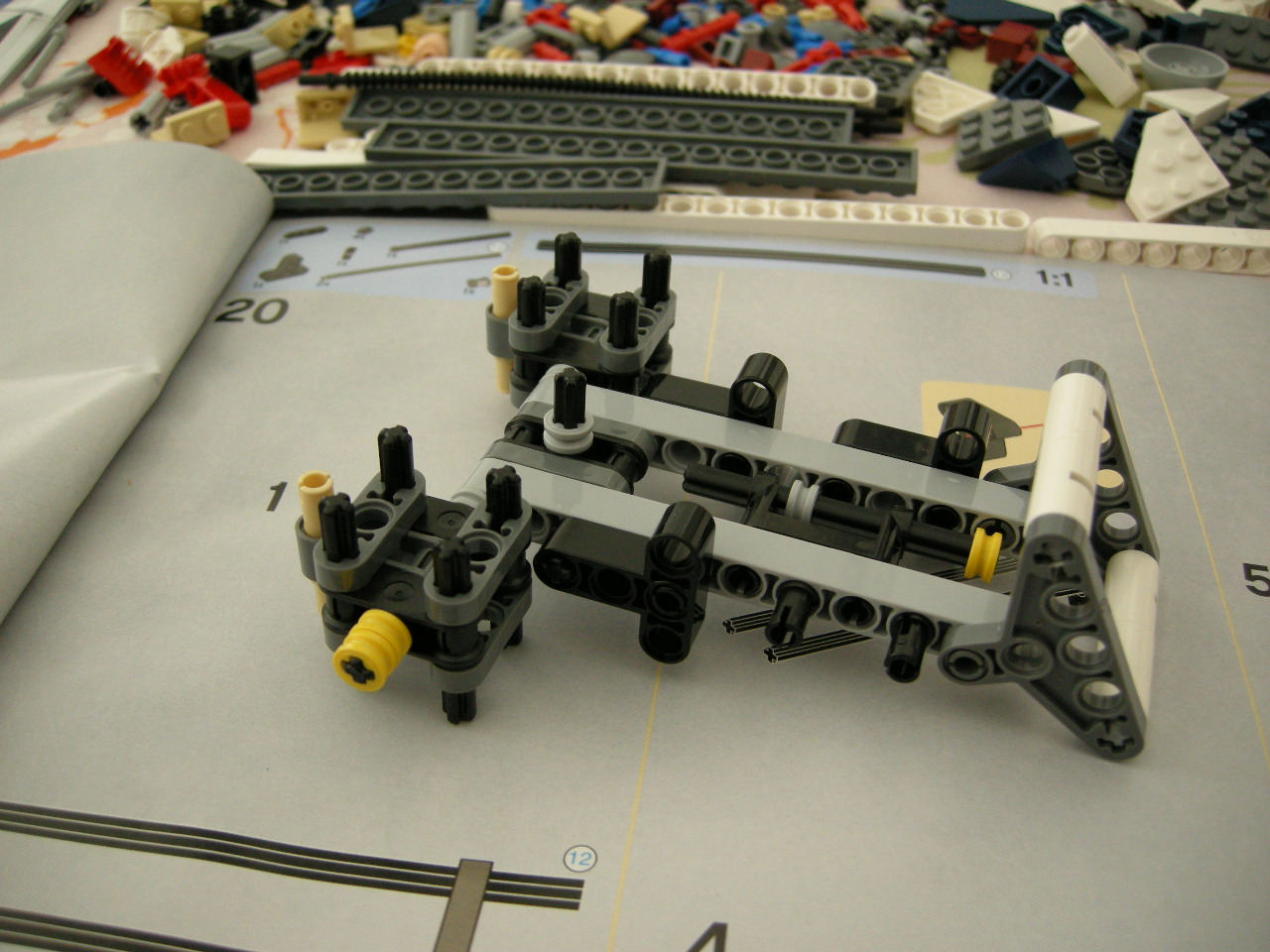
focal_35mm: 36
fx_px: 1321
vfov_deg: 39.7
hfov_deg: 51.4
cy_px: 476
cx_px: 635
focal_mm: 7.5
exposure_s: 1/60.8
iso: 193
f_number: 2.7
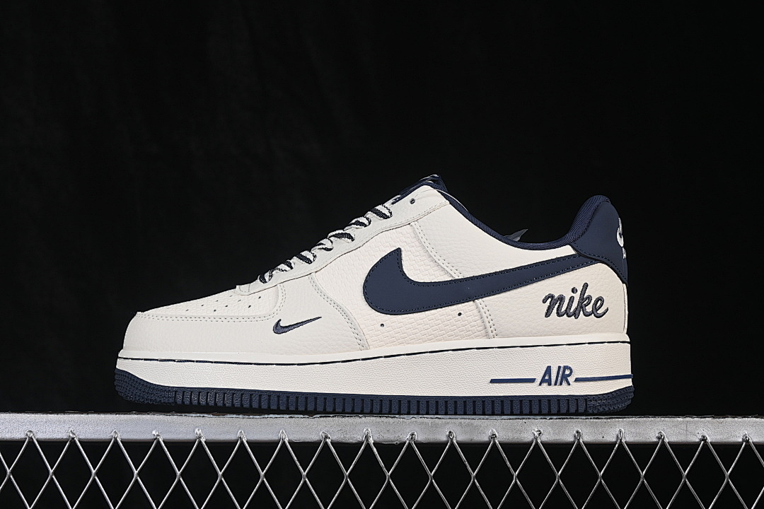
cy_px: 254
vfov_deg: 18.2
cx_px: 382
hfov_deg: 27.0
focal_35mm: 75
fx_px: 1592
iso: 160
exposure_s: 1/80
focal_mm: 50
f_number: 8
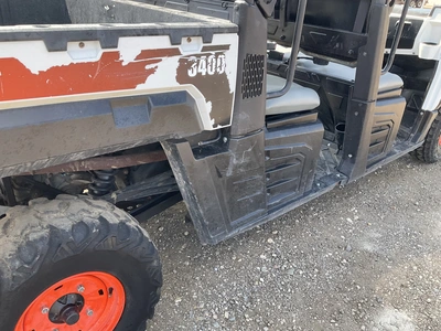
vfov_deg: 48.2
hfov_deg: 61.7
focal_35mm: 29
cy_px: 166
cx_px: 220
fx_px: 369
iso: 25
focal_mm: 3
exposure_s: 1/172
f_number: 1.8
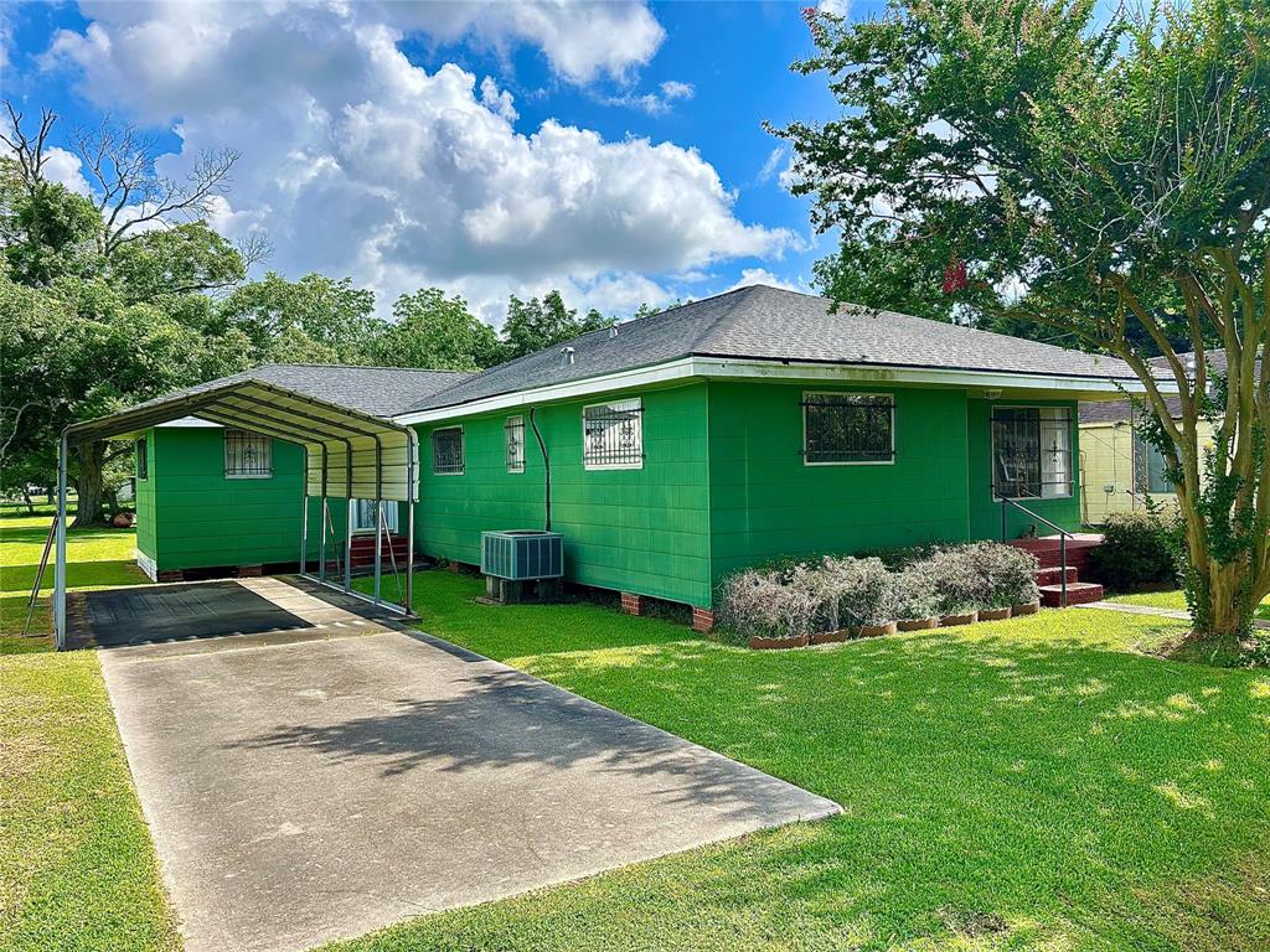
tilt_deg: -0.3
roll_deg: +2.1
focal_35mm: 26
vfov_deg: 53.1
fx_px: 954
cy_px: 476
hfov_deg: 67.3
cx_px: 635
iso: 50
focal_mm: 5.7
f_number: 1.5
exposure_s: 1/3077
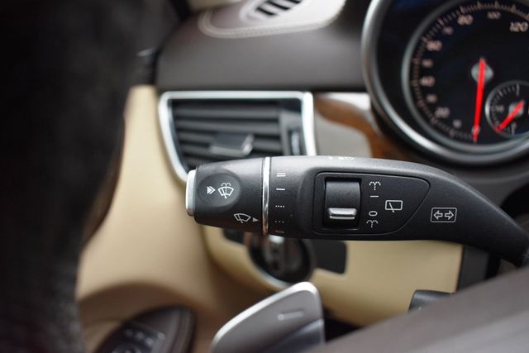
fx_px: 397
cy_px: 176
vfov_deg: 48.0
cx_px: 264
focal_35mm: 27
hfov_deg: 67.4
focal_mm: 18
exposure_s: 1/125
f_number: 3.5
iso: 900
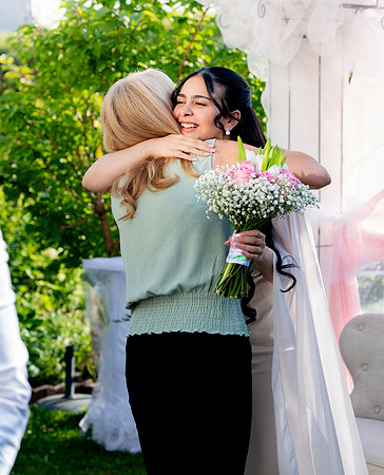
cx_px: 323
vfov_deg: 20.6
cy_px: 238
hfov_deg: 16.6
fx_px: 1306
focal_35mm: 93
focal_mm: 66
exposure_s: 1/640
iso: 200
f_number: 3.5
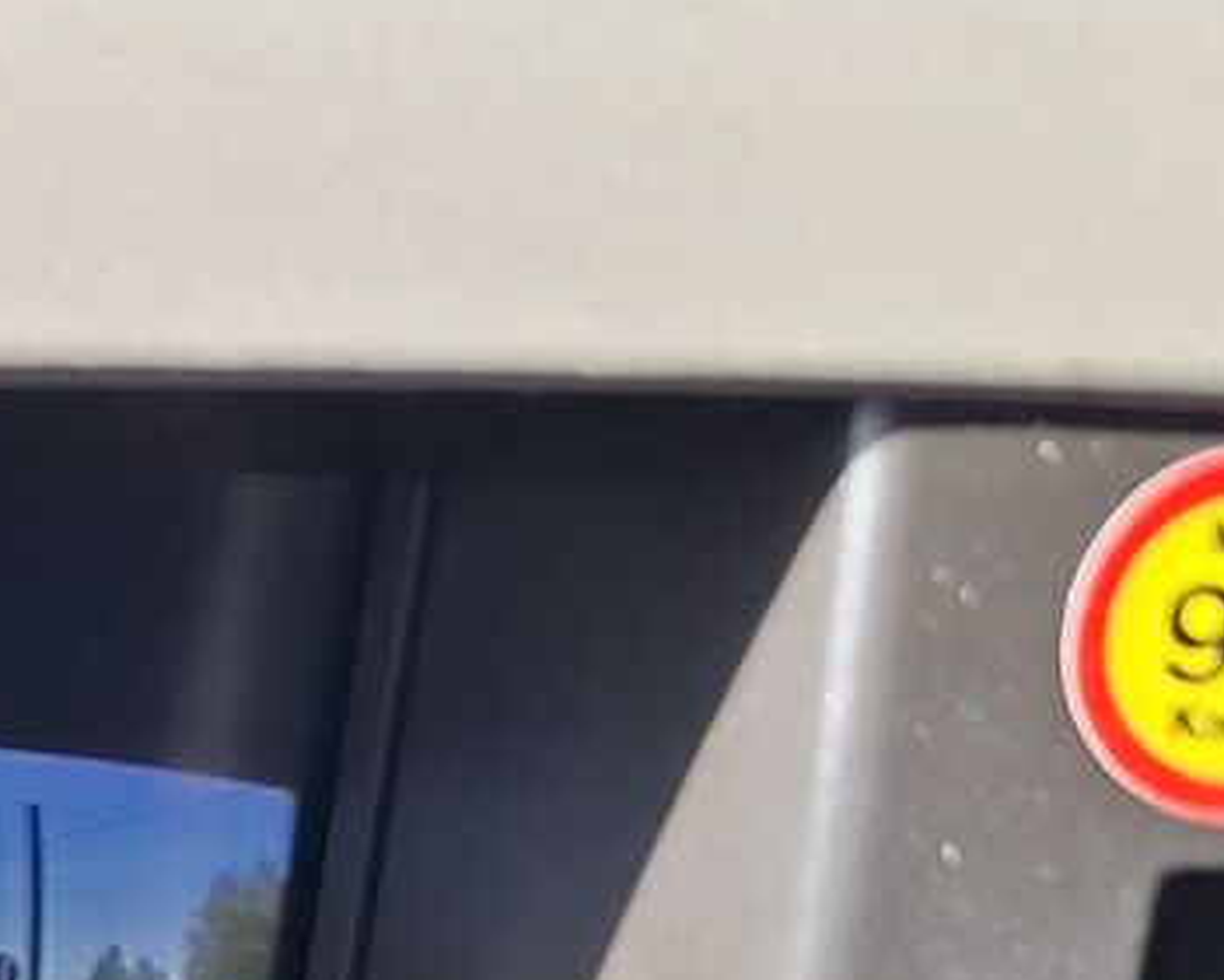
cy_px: 1197
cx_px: -602
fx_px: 2971
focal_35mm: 82
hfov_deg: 20.1
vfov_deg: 17.8
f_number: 1.8
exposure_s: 1/238
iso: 40
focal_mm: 5.54
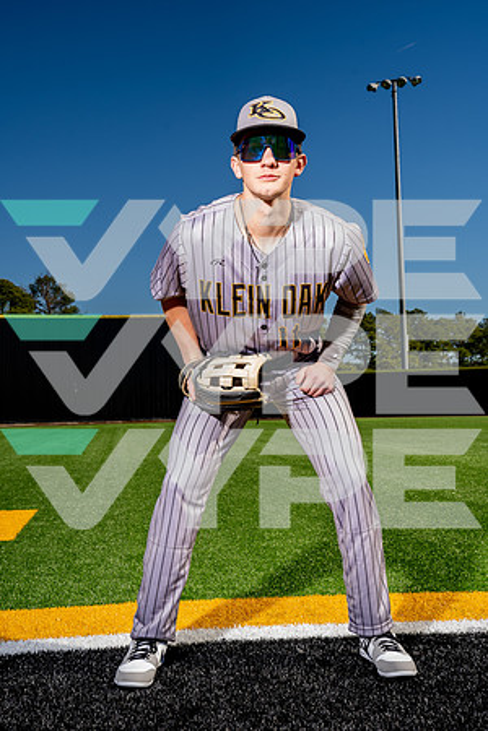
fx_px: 895
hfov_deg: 30.5
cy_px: 366
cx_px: 244
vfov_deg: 44.5
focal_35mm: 44
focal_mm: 44
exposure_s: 1/250
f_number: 9
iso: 100
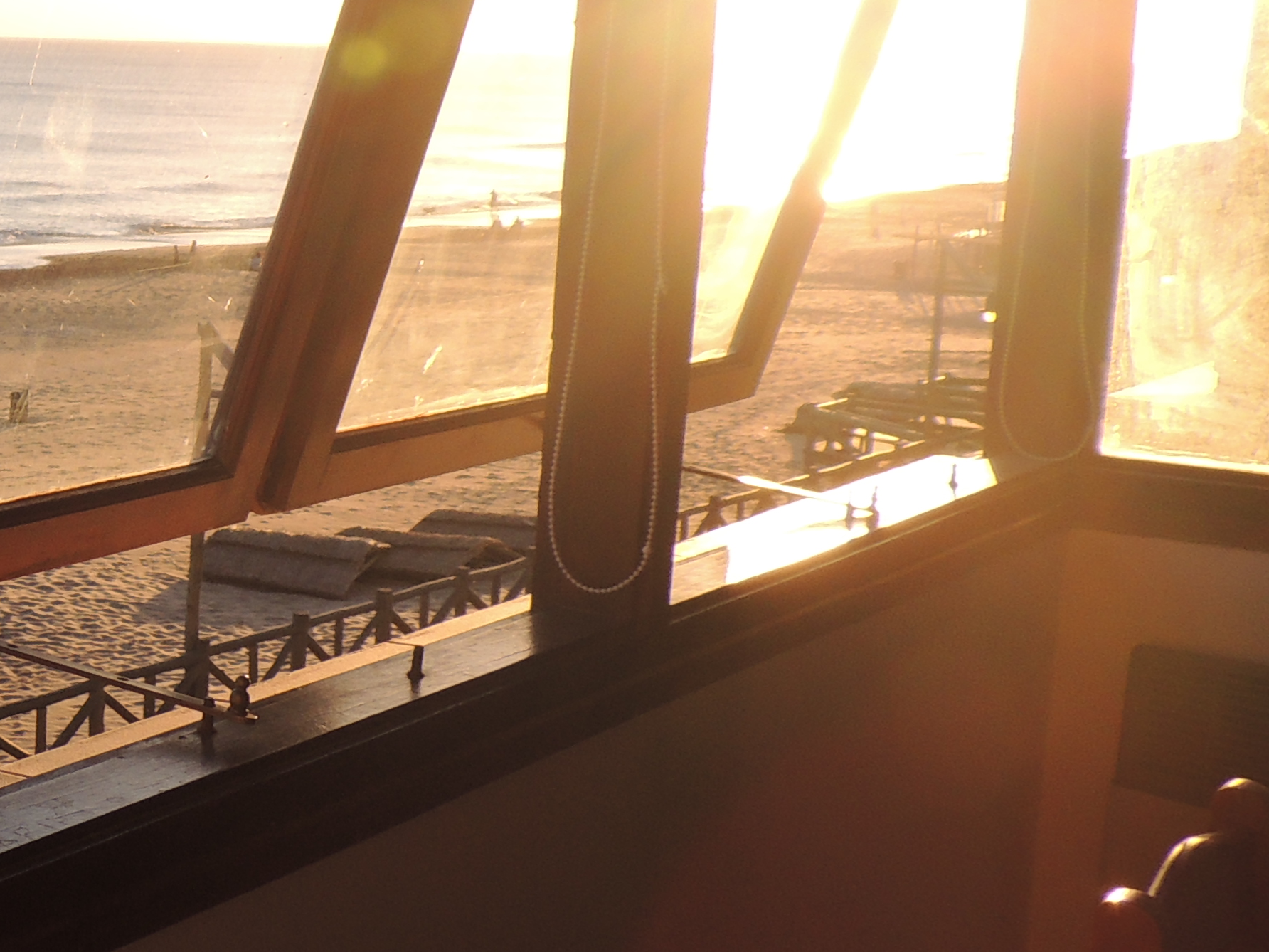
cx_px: -334
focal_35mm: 62
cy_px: 354
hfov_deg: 26.8
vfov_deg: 23.6
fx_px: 2273
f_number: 3
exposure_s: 1/400
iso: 100
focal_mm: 4.3
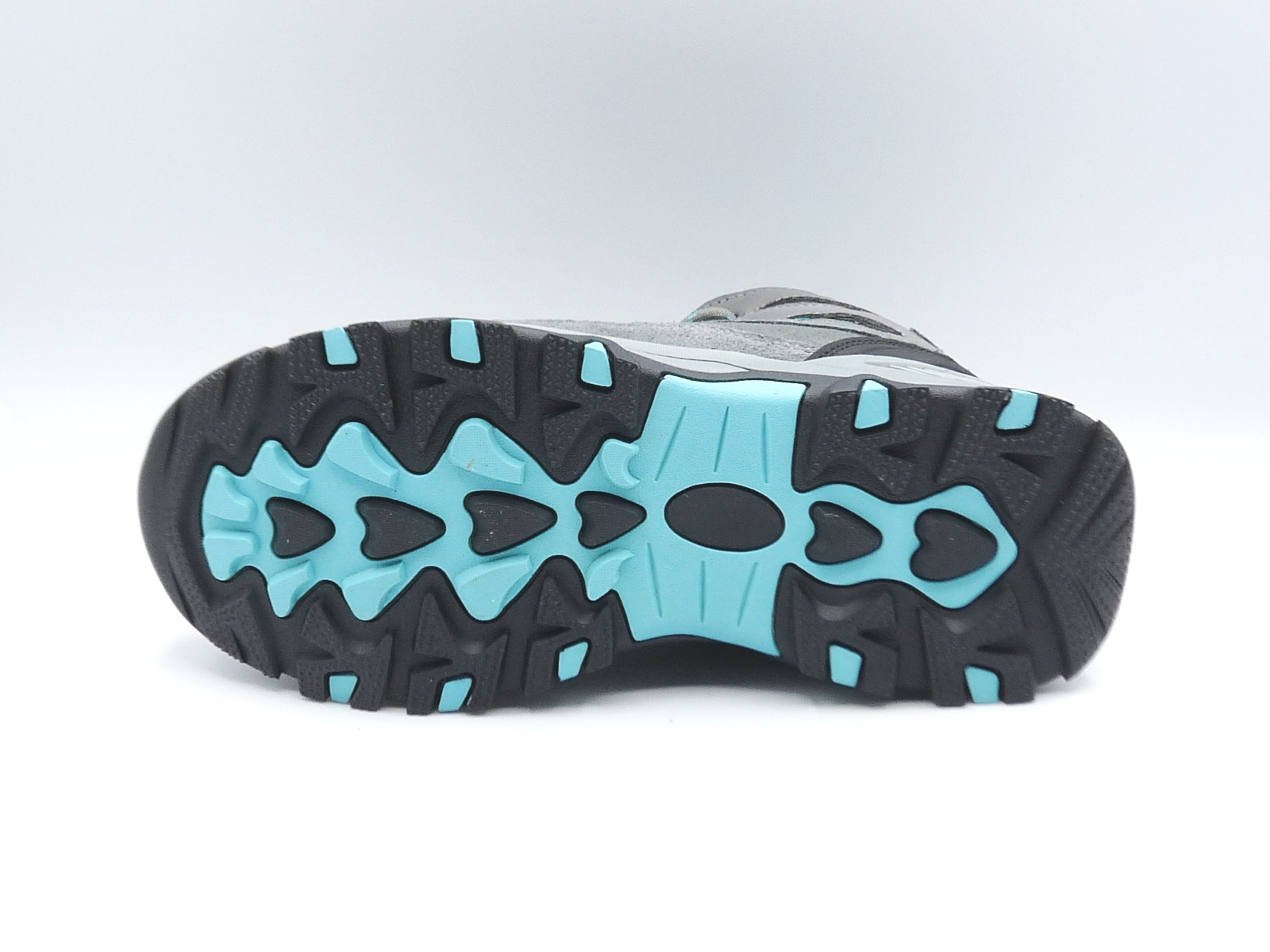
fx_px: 1798
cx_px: 635
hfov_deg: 38.9
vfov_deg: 29.7
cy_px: 476
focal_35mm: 49
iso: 100
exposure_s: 1/100
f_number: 4
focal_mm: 4.8
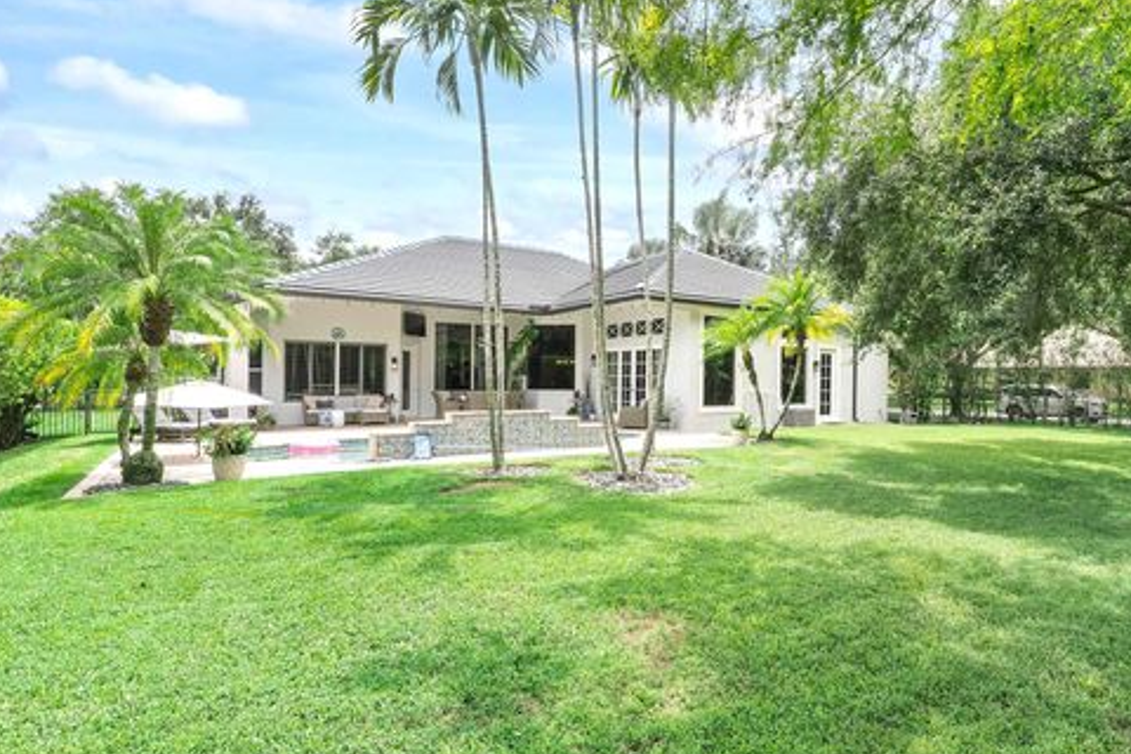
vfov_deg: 61.9
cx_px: 702
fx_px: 628
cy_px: 379
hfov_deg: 82.5
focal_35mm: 20
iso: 100
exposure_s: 1/80
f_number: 11
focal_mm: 10
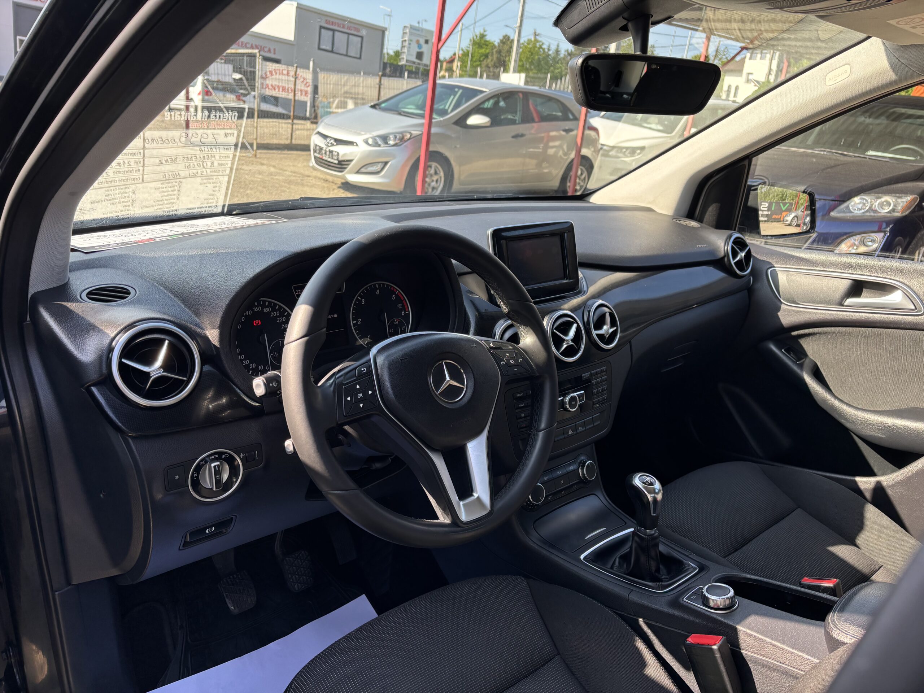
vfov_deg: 53.1
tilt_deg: -15.4
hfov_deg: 67.3
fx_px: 694
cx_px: 462
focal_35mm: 26
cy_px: 346
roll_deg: -7.3
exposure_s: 1/320
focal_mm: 5.96
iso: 50
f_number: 1.6
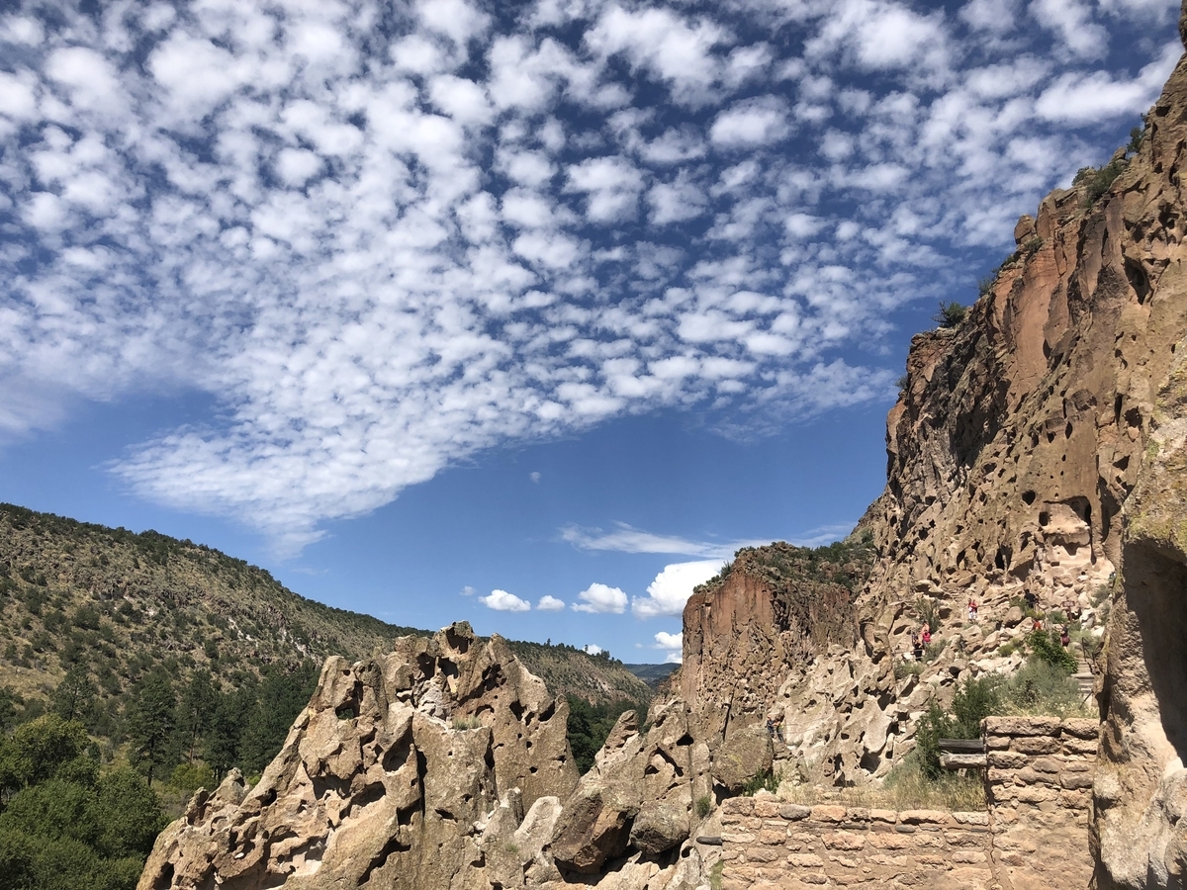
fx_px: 960
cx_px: 594
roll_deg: -0.3
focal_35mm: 28
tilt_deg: +18.3
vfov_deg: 49.7
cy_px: 445
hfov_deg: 63.4
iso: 20
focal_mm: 3.99
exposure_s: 1/2857
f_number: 1.8
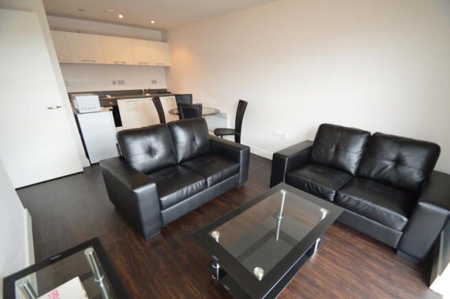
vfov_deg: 77.2
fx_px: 187
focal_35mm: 15
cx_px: 225
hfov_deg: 100.4
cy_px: 150
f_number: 3.5
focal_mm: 10
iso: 800
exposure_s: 1/60
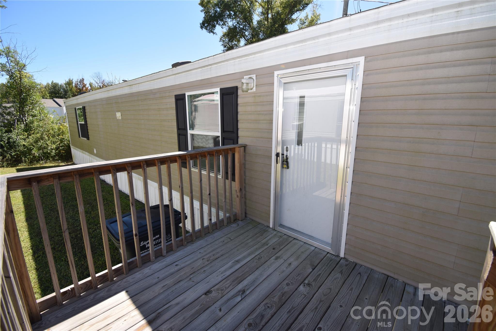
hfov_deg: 100.4
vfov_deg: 77.3
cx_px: 248
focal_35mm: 15
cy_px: 166
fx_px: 207
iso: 100
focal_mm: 10
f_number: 6.3
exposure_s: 1/200
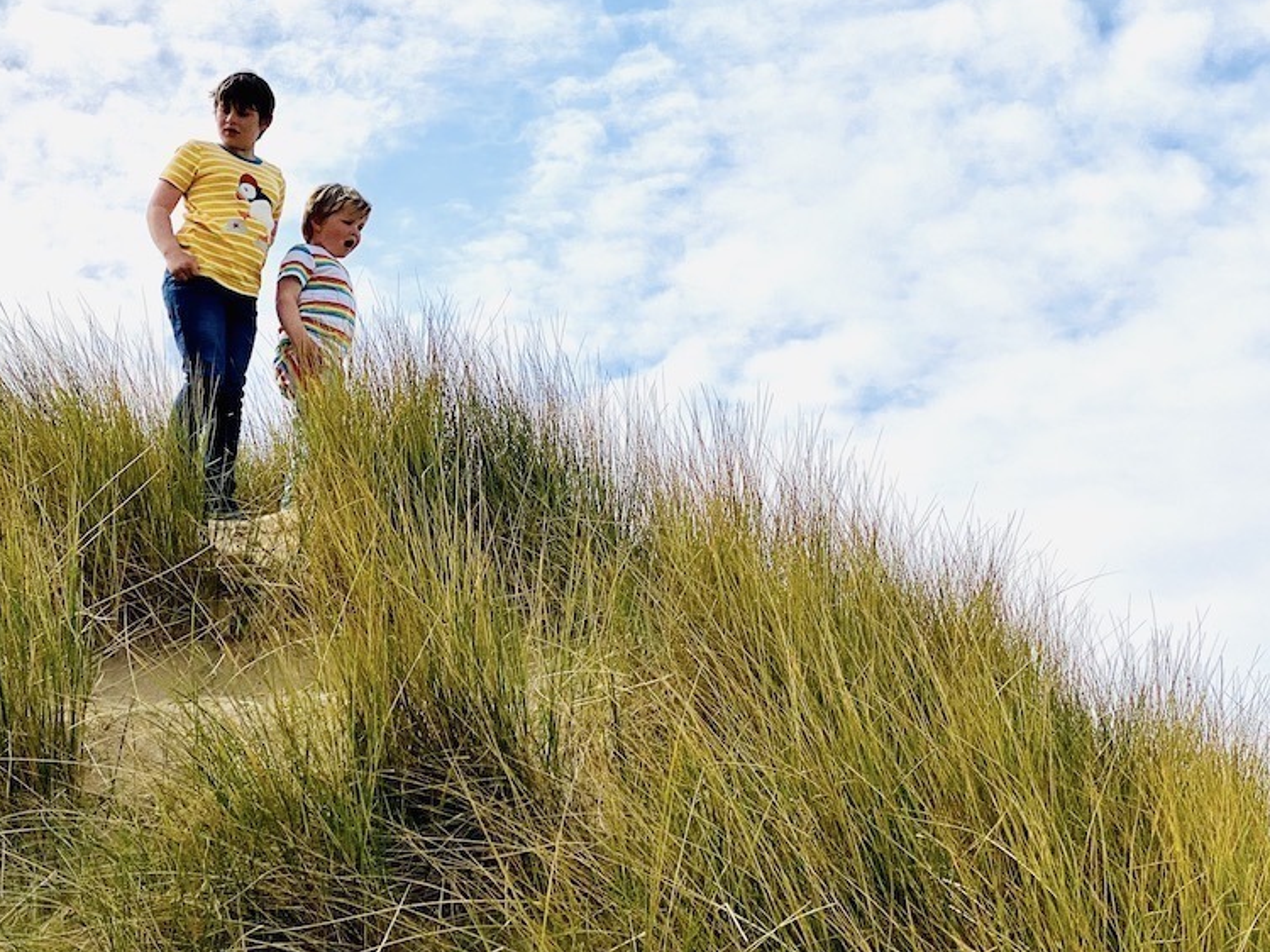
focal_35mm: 71
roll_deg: -0.8
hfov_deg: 27.4
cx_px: 703
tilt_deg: +18.4
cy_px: 332
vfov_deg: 20.7
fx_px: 2604
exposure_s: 1/6849
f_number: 2
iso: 25
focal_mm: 6
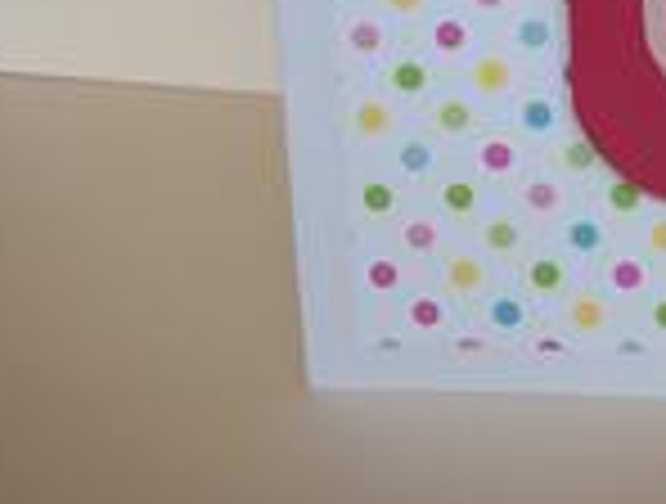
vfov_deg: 14.9
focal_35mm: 97
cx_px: 729
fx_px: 1872
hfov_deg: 19.3
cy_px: -63
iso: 80
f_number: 2.9
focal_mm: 5.7
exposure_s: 1/60
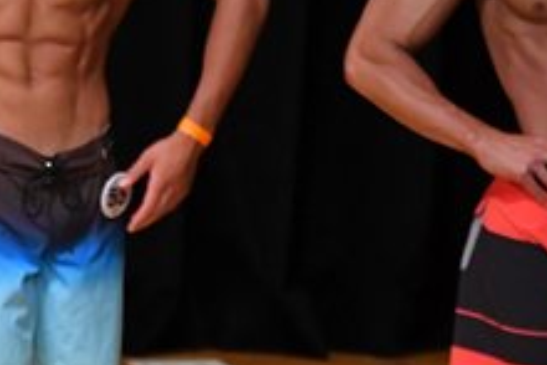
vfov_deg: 1.5
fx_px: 14428
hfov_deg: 2.2
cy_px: 109
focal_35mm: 949
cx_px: 66
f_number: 5.6
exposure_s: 1/400
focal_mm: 180
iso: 4000
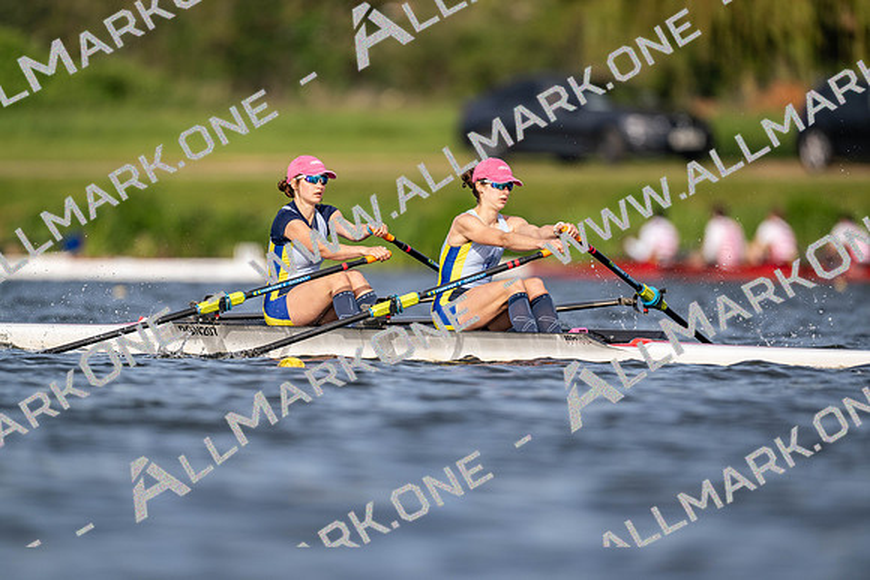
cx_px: 435
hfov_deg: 3.4
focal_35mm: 600
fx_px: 14503
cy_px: 290
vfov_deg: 2.3
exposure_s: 1/2500
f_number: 4
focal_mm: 600
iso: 250
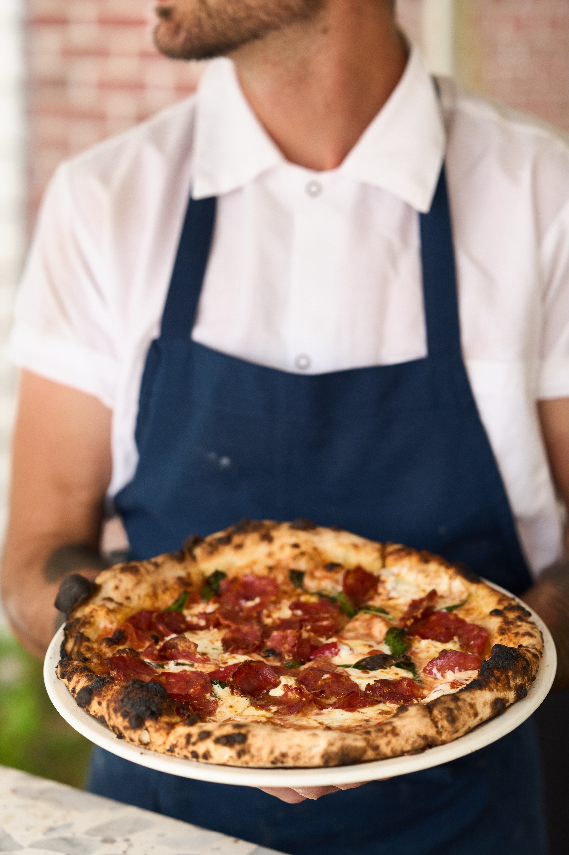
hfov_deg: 18.2
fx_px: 1780
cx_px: 284
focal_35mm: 75
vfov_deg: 27.0
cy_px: 428
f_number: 3.2
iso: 320
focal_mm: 75
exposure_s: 1/160
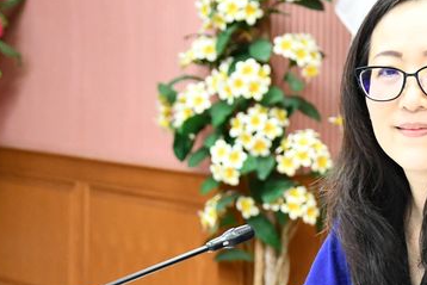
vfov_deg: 8.4
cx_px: 460
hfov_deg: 12.4
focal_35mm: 163
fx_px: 1934
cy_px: 193
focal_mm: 38
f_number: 4.2
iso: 2200
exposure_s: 1/125
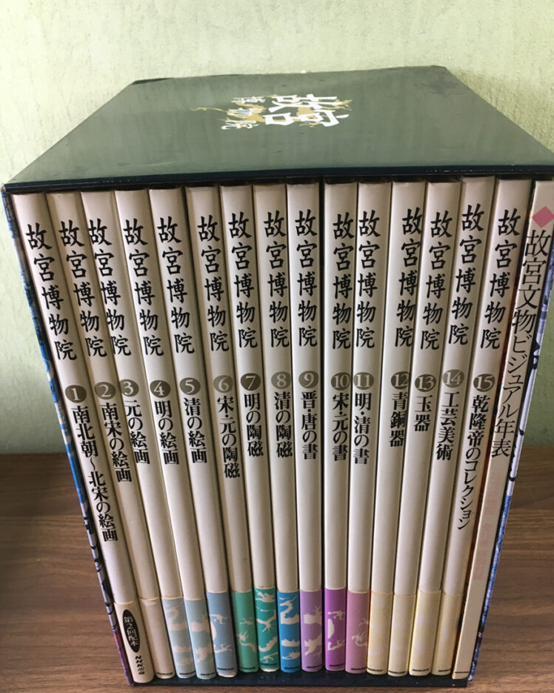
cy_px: 365
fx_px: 635
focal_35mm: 31
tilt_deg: -33.1
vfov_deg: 57.1
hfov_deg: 47.1
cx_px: 284
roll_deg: +2.6
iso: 80
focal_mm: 4.15
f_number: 2.2
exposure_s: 1/30
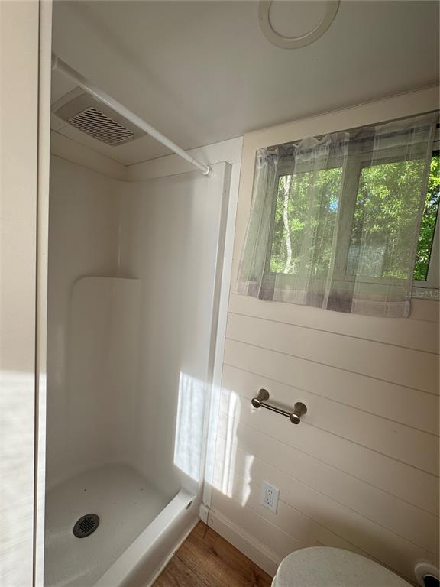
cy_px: 294
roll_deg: -4.6
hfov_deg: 85.7
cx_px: 220
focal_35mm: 14
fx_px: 237
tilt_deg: -5.9
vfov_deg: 102.1
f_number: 2.2
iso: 40
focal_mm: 2.22
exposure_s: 1/173
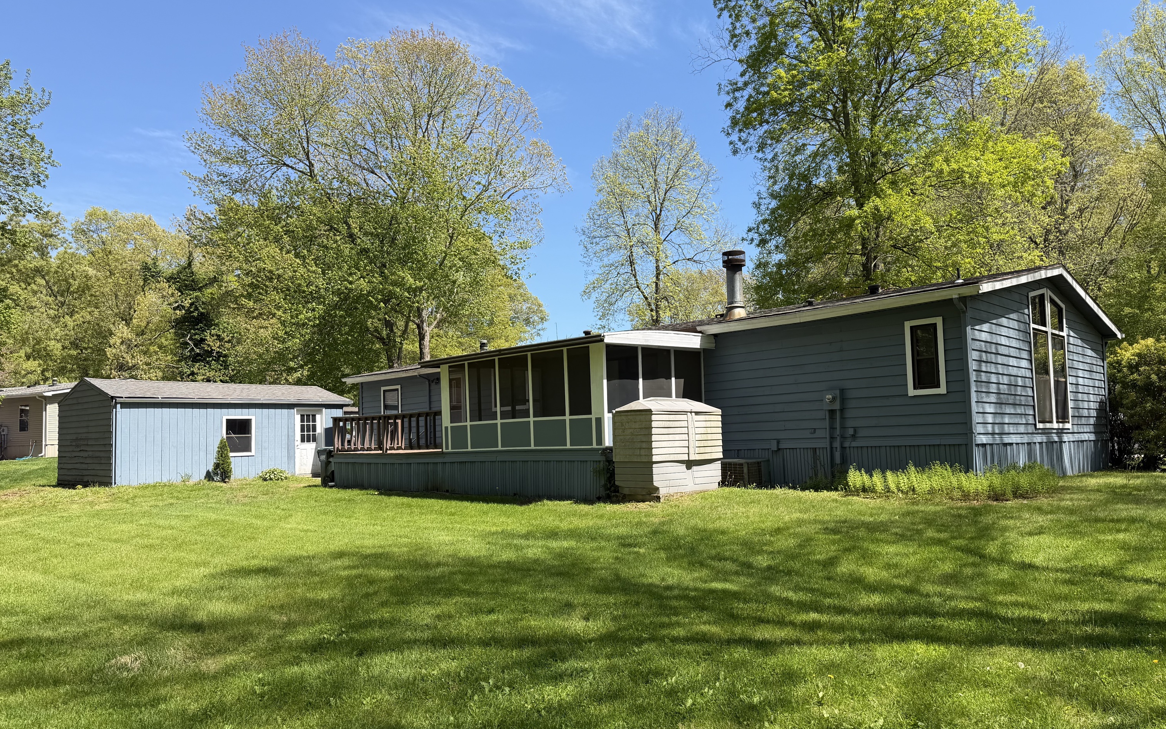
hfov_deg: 70.4
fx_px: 826
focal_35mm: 26
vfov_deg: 47.6
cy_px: 393
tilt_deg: +4.3
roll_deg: +1.5
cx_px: 588
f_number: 1.78
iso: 80
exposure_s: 1/2299
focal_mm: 6.76
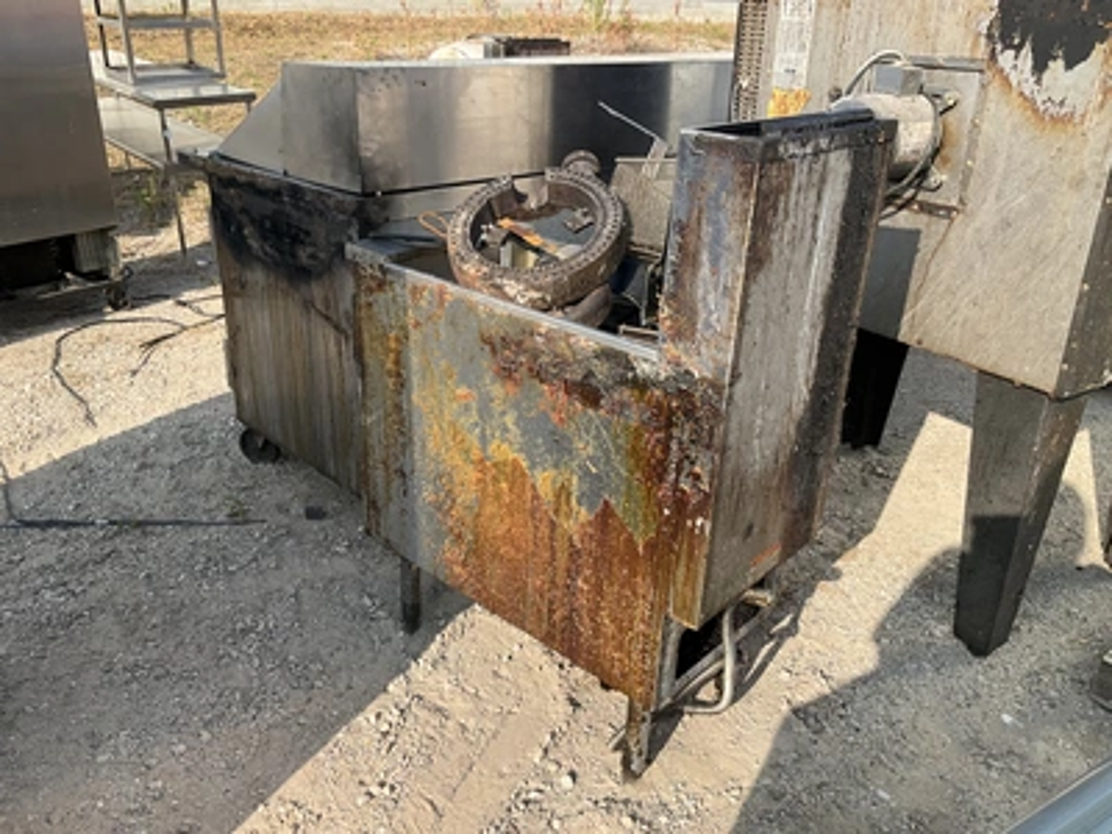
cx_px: 556
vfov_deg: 48.2
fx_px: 932
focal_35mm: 29
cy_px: 417
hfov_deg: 61.7
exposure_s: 1/770
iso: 25
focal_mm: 3
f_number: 1.8
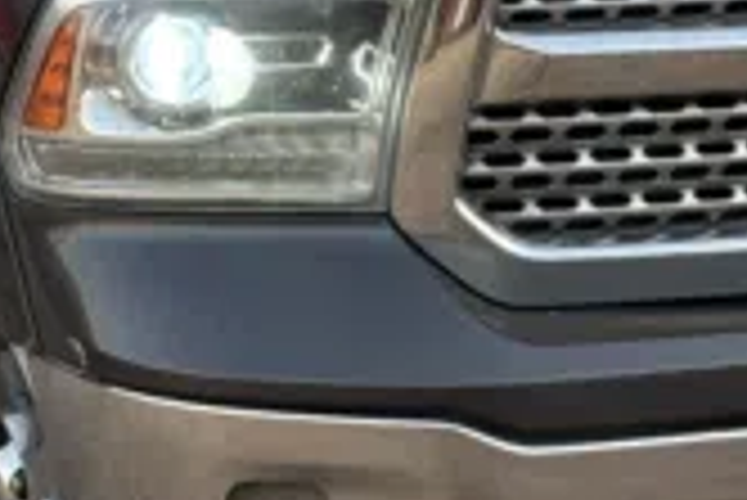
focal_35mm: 160
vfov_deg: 8.5
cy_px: -106
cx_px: 585
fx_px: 3323
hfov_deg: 12.8
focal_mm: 6.76
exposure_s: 1/802
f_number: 1.78
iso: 64
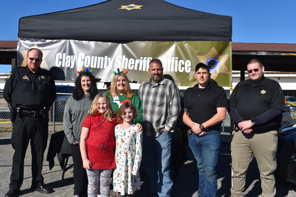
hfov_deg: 53.1
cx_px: 148
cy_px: 98
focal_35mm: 36
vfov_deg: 36.9
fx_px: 296
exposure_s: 1/400
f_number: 10
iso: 100
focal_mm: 24
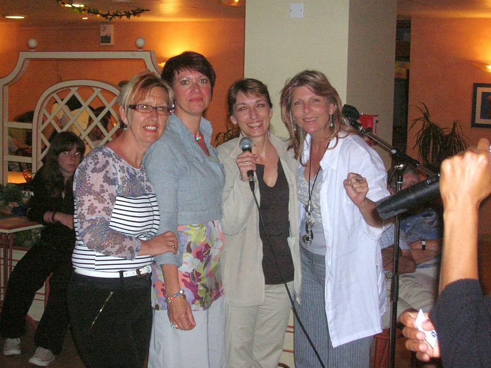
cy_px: 184
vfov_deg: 22.3
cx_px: 246
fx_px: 936
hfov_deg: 29.4
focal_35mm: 66
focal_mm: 11
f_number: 3.8
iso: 200
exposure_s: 1/60.1
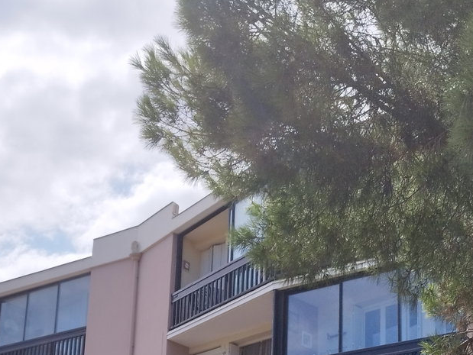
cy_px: 450
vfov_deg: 21.6
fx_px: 848
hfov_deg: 31.2
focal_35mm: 62
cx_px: 240
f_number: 1.89
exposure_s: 1/2182
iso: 50
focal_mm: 5.89
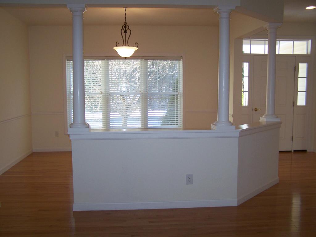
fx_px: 347
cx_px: 158
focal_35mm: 38
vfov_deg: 37.7
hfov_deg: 49.0
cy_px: 118
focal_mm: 6.3
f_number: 2.8
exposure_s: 1/60
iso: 80
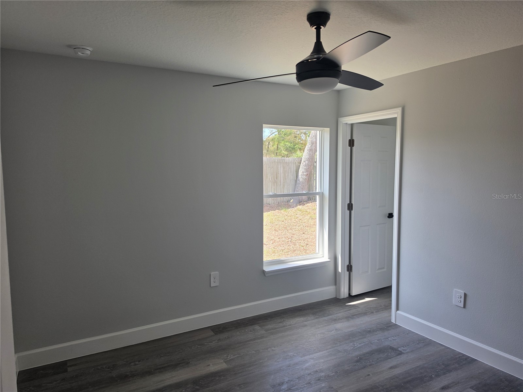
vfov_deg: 58.9
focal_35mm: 23
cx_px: 262
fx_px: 347
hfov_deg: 73.9
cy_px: 196
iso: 32
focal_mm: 6.5
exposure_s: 1/359
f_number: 1.4
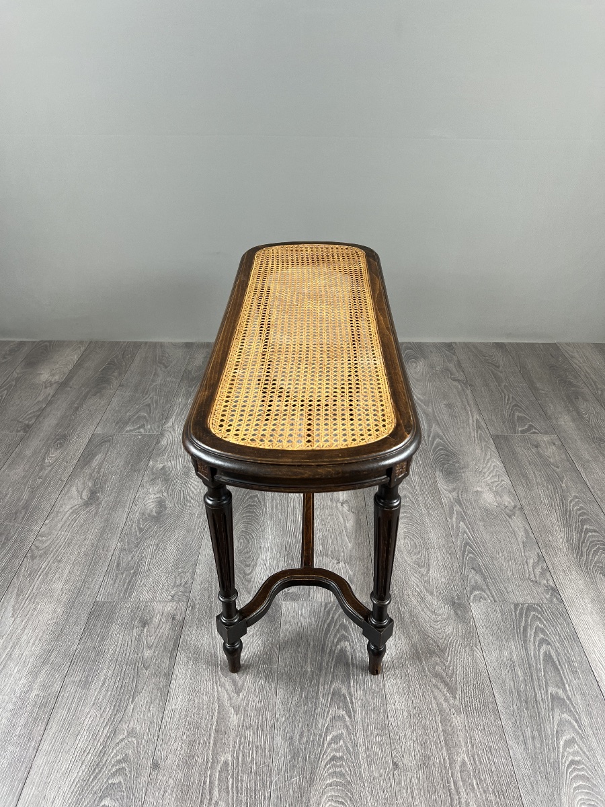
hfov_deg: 53.1
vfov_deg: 67.3
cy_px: 404
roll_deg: +0.3
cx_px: 302
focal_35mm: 26
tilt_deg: -31.6
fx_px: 606
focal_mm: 5.7
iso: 125
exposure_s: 1/100
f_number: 1.5
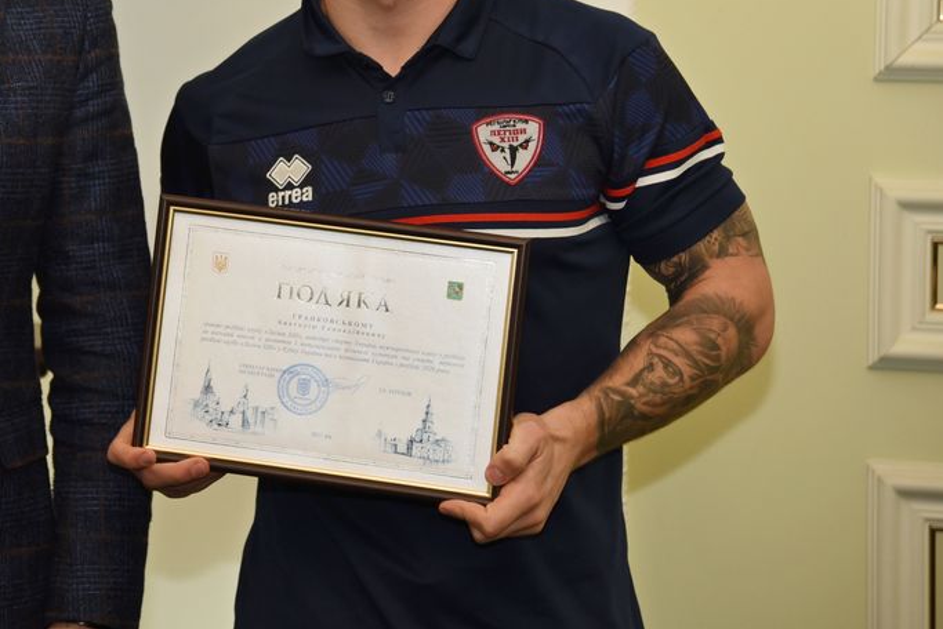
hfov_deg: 12.7
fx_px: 4193
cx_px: 94
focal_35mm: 160
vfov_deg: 8.6
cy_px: 39
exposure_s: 1/200
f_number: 4
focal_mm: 78
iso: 1000
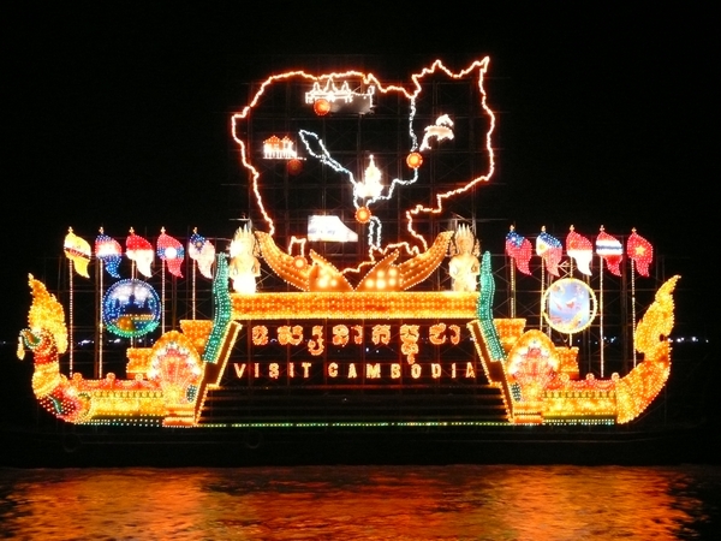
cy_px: 270
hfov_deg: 25.3
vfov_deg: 19.1
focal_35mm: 77
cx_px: 360
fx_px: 1604
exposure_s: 1/10
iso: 400
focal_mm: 12.7
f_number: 4.6
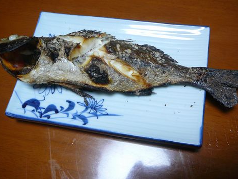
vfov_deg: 39.6
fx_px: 247
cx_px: 116
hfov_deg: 51.4
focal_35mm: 36
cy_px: 92
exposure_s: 1/25
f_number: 2.8
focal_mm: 5.2
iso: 160
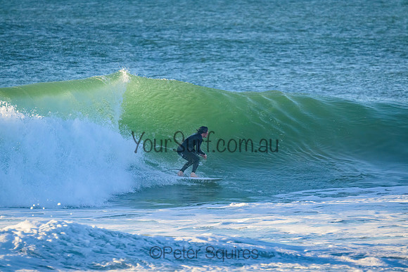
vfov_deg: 2.2
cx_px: 204
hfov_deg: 3.3
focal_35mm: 630
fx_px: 7141
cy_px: 136
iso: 3200
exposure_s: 1/1600
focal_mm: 630
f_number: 11
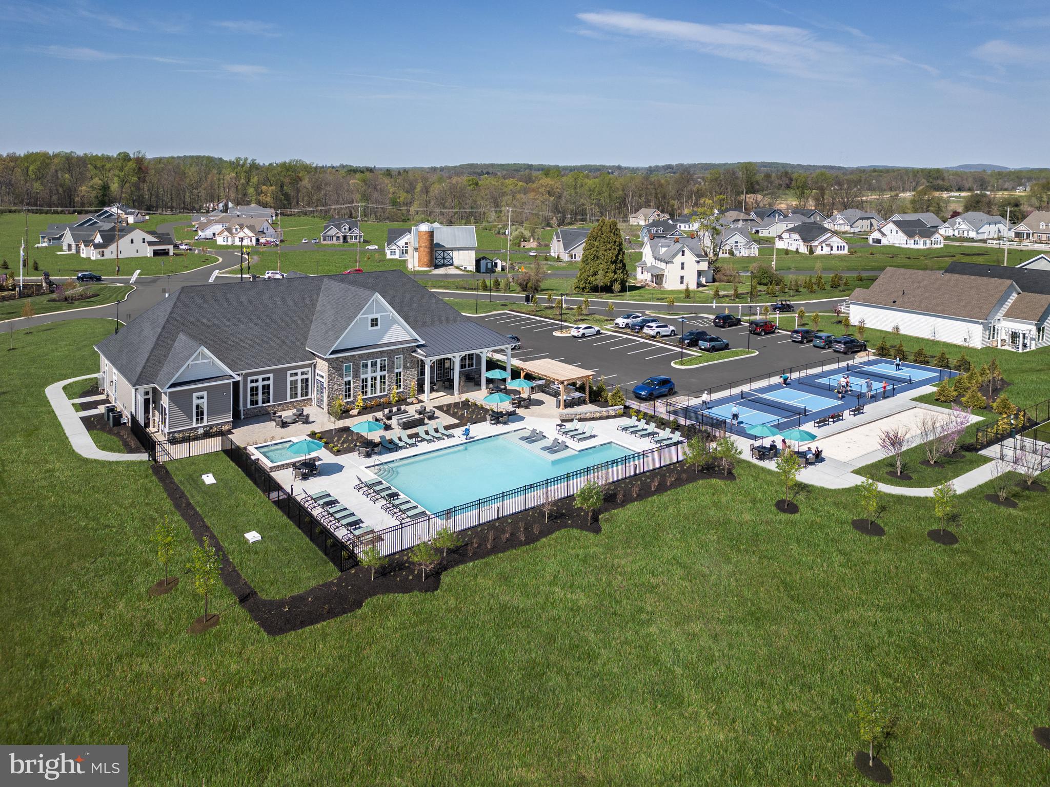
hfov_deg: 71.6
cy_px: 394
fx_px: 728
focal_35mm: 24
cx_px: 525
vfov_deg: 56.8
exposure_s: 1/3200
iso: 110
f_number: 1.7
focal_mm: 6.72
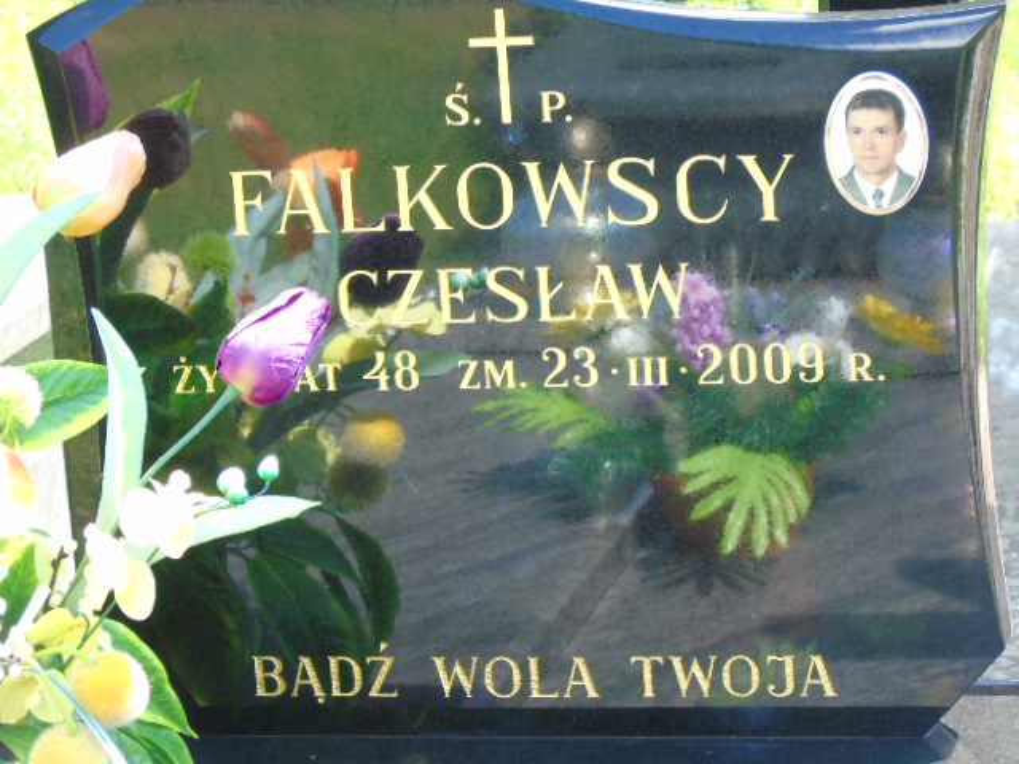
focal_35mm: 142
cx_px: 510
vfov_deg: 10.4
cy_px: 382
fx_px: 4180
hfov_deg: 13.9
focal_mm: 25
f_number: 4.7
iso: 320
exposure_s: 1/125
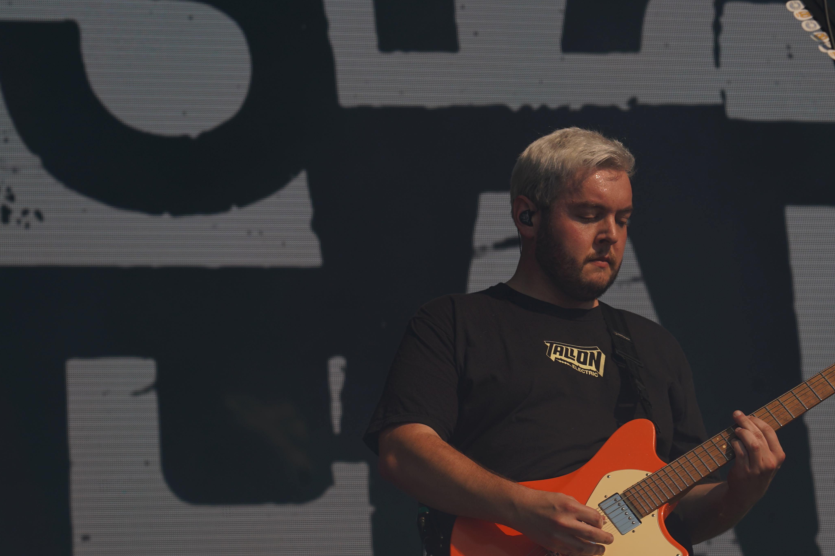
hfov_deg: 13.3
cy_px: 309
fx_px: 3572
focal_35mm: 154
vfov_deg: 8.9
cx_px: 576
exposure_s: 1/800
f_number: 8
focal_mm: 105
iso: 100
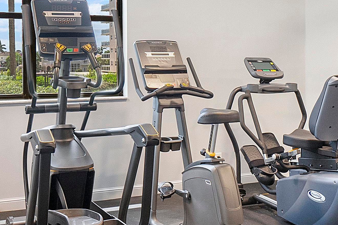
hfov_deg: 36.8
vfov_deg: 24.8
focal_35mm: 54
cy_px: 61
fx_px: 507
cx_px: 139
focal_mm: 12
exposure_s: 1/40
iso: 250
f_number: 7.1
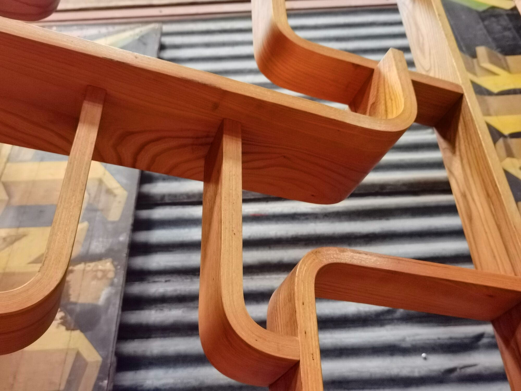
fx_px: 542
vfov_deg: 39.7
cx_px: 260
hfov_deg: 51.4
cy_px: 196
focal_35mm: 36
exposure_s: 1/20
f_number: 1.9
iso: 800
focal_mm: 6.71
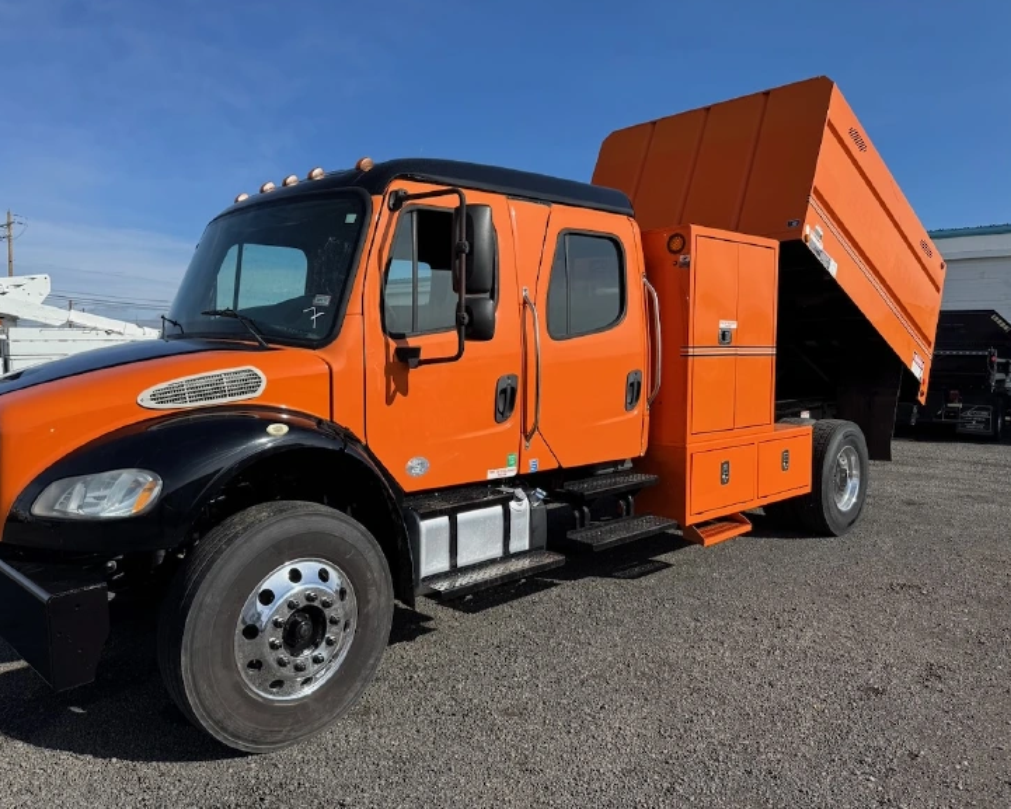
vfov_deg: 54.9
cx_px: 459
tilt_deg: -3.8
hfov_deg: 65.9
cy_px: 390
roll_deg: +0.9
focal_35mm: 26
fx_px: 778
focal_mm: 6.76
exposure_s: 1/4950
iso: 80
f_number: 1.78
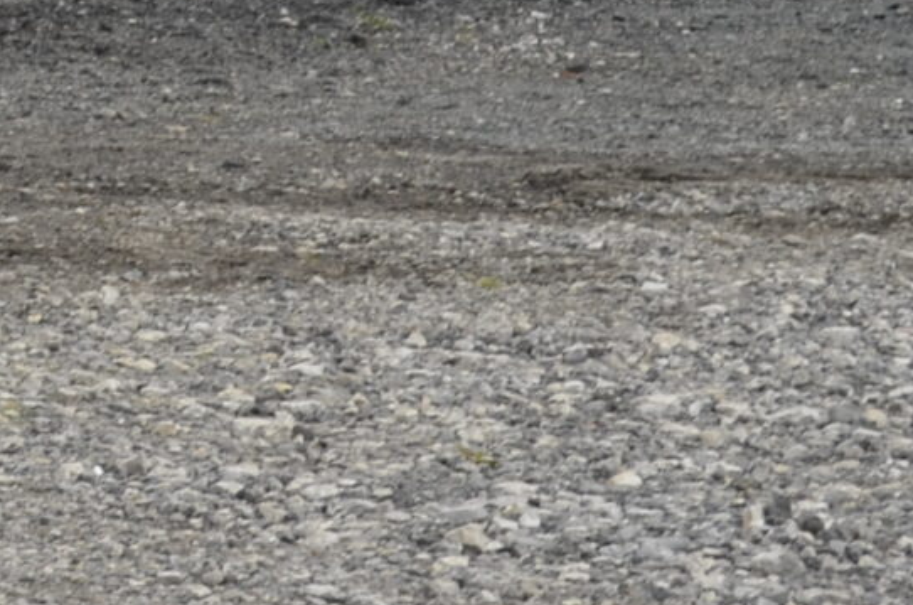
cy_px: -307
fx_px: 6454
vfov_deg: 5.3
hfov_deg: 7.6
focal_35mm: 255
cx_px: -1162
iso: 100
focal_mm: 36
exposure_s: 1/200
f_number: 8
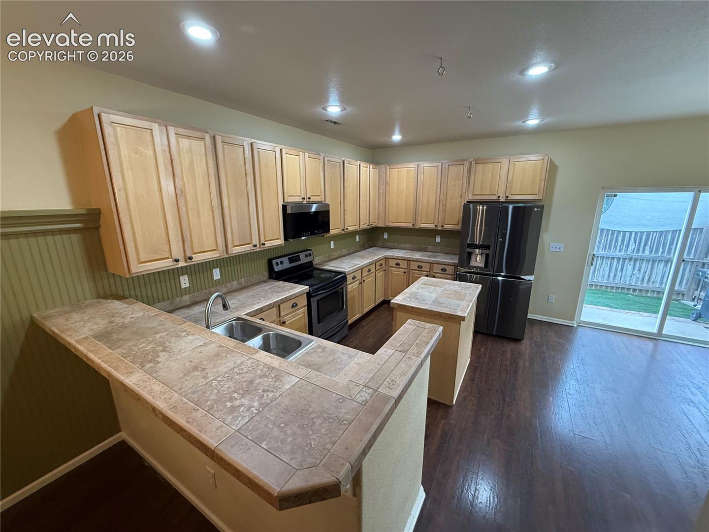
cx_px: 354
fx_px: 287
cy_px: 266
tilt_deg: -13.1
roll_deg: +0.7
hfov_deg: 102.1
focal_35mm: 14
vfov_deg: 85.7
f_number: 2.2
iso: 320
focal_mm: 2.22
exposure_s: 1/60
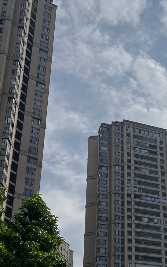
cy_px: 228
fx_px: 459
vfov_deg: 31.3
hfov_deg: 19.2
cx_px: 212
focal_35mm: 63
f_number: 1.5
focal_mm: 5.7
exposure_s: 1/16393
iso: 32
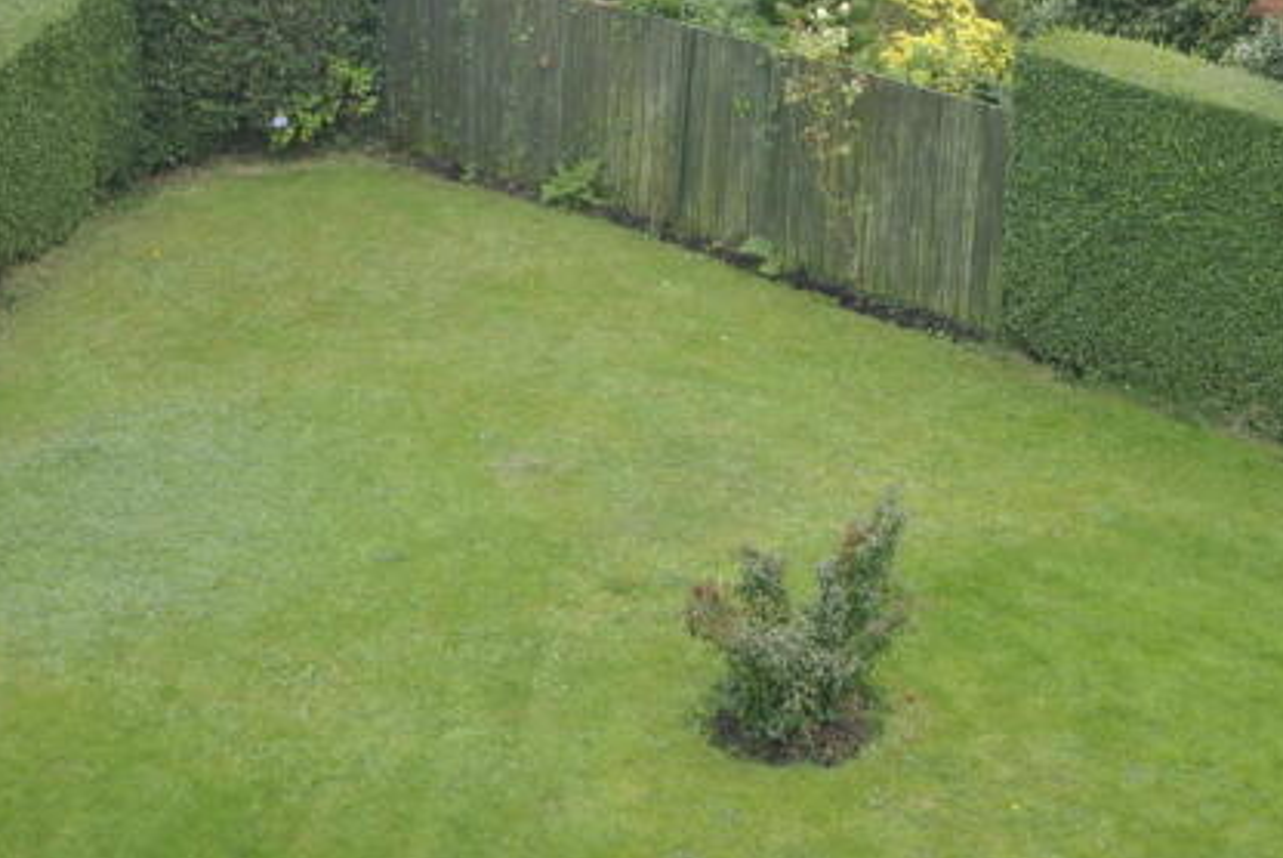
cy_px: 372
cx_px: 726
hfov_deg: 30.5
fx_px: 2354
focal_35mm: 66
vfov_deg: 20.6
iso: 110
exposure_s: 1/125
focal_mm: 28
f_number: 5.6
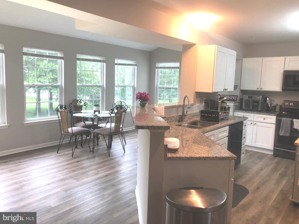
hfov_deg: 63.4
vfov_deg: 49.7
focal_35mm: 28
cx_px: 150
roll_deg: -1.5
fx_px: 242
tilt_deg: -6.8
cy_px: 112
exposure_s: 1/20
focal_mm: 3.99
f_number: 1.8
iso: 40
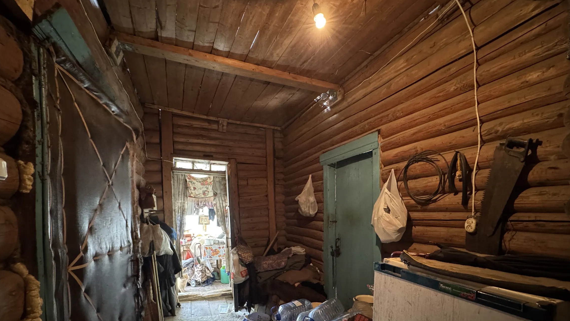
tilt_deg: +0.0
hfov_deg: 99.4
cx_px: 284
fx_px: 242
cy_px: 209
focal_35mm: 16
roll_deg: +1.1
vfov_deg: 65.6
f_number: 2.2
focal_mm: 2.22
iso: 1000
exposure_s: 1/33
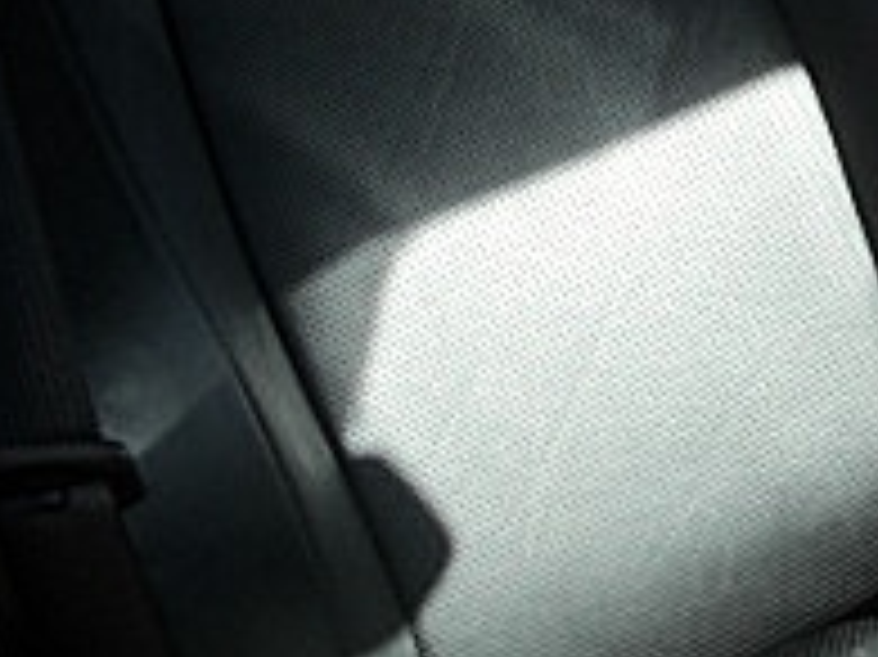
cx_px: 1099
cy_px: 306
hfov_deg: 15.9
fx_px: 2991
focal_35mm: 118
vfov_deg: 12.5
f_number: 2.8
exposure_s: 1/160
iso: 50
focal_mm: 6.3
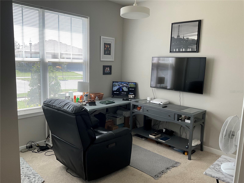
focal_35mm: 29
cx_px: 122
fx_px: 204
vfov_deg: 48.2
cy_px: 92
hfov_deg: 61.7
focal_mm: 3
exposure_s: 1/120
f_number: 1.8
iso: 25
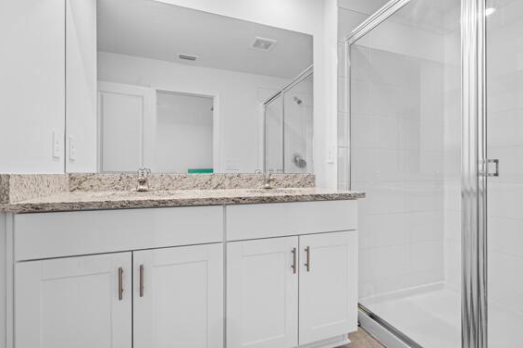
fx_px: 247
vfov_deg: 70.4
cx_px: 266
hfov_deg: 93.3
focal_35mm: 17
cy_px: 171
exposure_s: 1.3
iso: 100
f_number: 8
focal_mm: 16
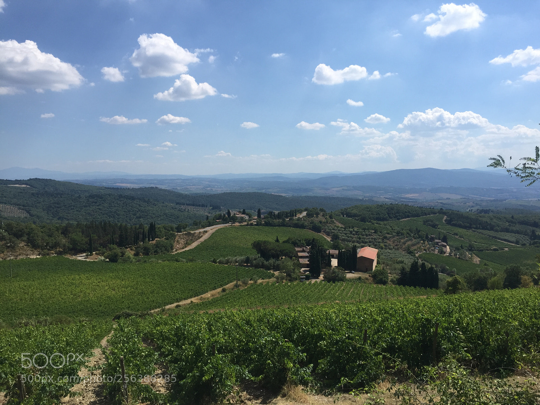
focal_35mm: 29
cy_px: 202
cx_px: 270
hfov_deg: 61.7
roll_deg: -1.7
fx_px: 452
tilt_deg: -3.8
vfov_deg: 48.2
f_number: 2.2
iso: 32
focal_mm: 4.15
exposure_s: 1/2825
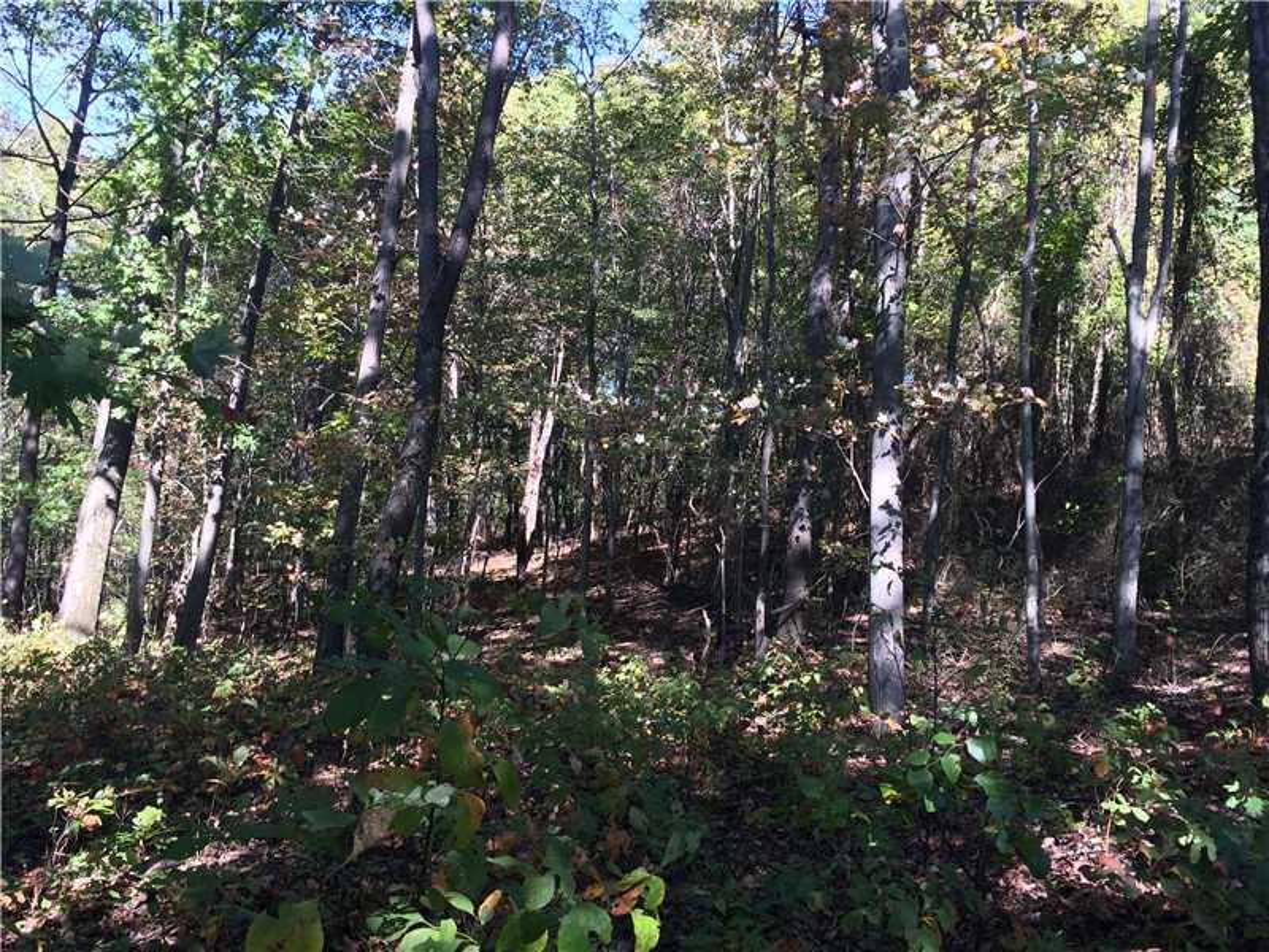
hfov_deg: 61.7
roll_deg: -5.7
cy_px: 476
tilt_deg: +7.3
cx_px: 634
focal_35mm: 29
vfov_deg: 48.2
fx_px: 1063
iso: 32
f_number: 2.2
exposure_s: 1/135
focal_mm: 4.15
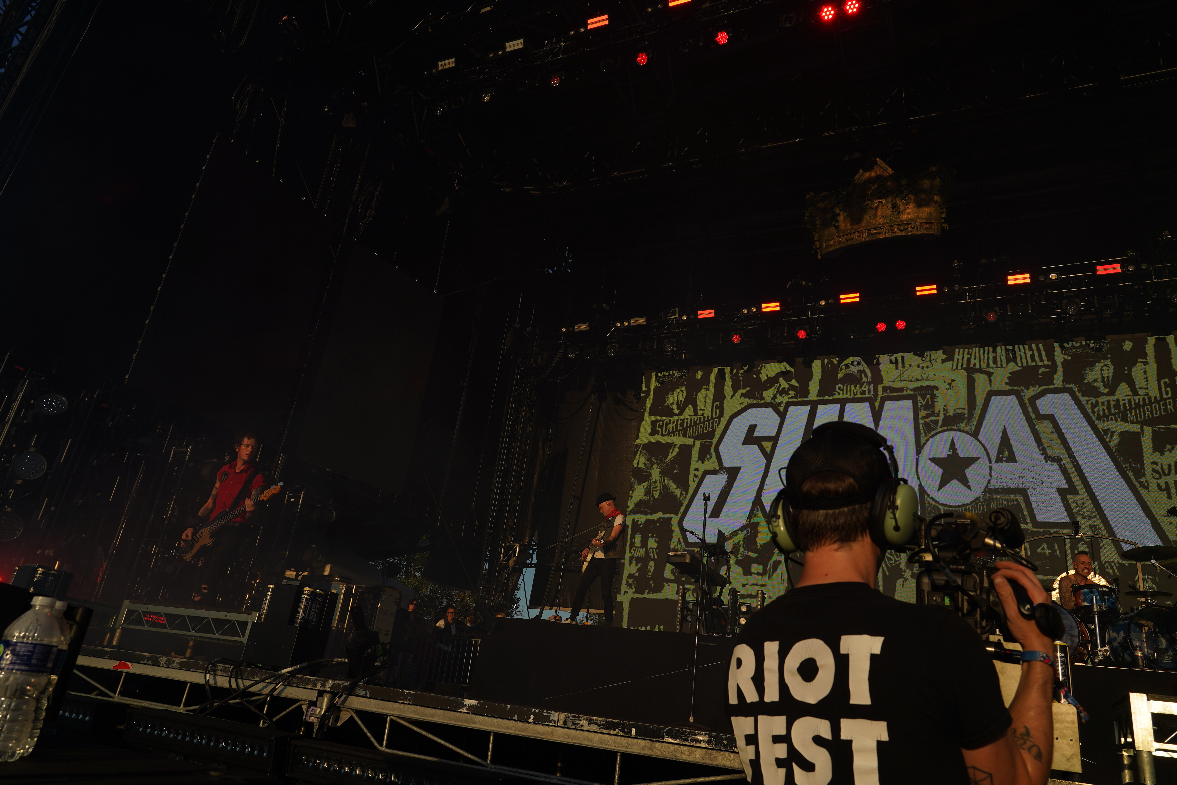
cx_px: 588
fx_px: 785
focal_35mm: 24
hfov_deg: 73.7
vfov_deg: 53.1
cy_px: 392
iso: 100
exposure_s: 1/400
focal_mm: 24
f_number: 8
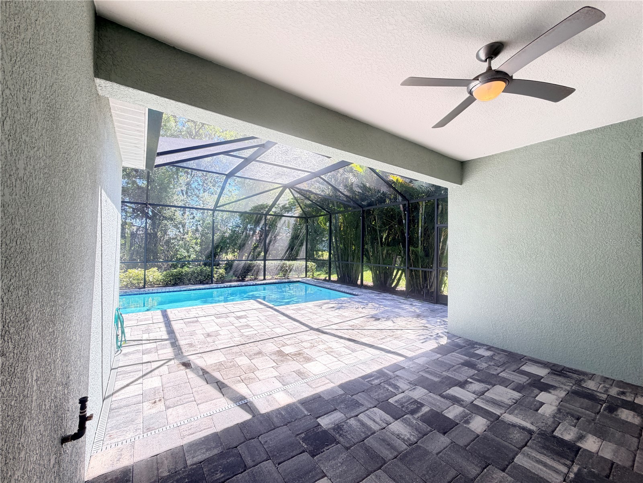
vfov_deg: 85.7
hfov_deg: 102.1
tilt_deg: +1.1
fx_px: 260
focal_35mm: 14
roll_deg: -0.2
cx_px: 322
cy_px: 242
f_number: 2.2
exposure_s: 1/121
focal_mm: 2.22
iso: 100
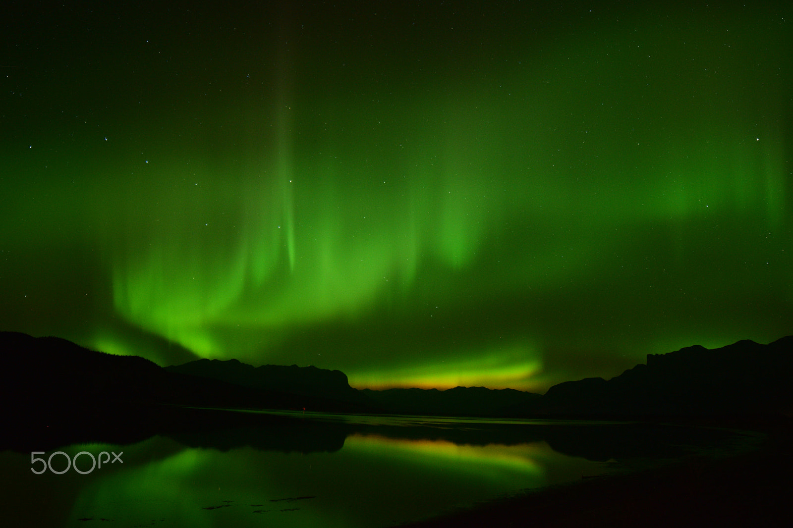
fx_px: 462
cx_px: 396
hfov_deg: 81.2
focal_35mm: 21
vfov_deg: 59.5
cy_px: 264
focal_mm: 14
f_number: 2.8
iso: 800
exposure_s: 10
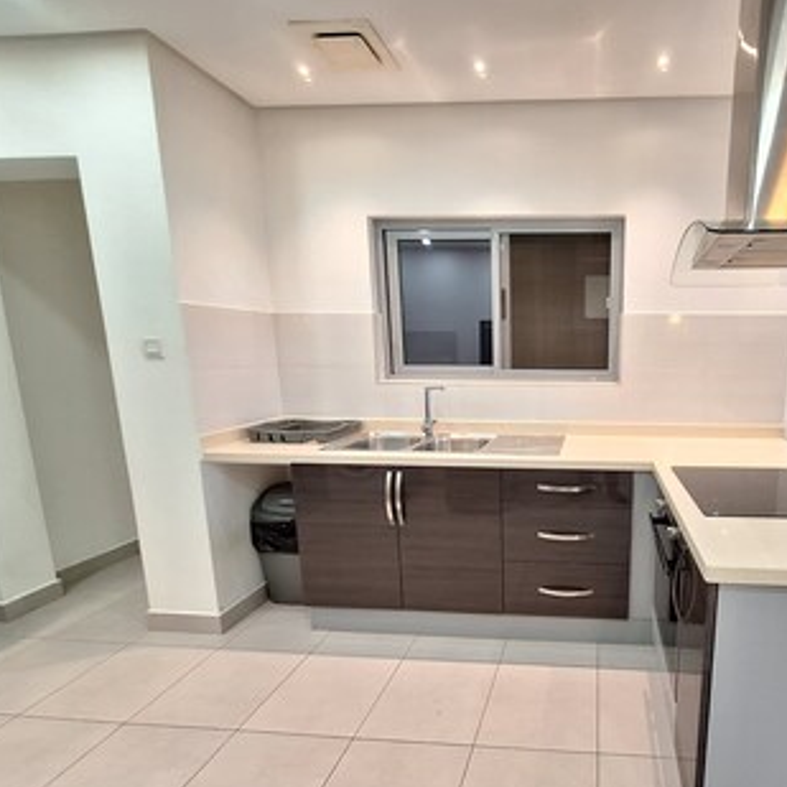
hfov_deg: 79.1
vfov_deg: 83.8
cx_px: 567
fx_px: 437
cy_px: 427
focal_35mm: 17
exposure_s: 1/30
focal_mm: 1.74
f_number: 2.2
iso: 200
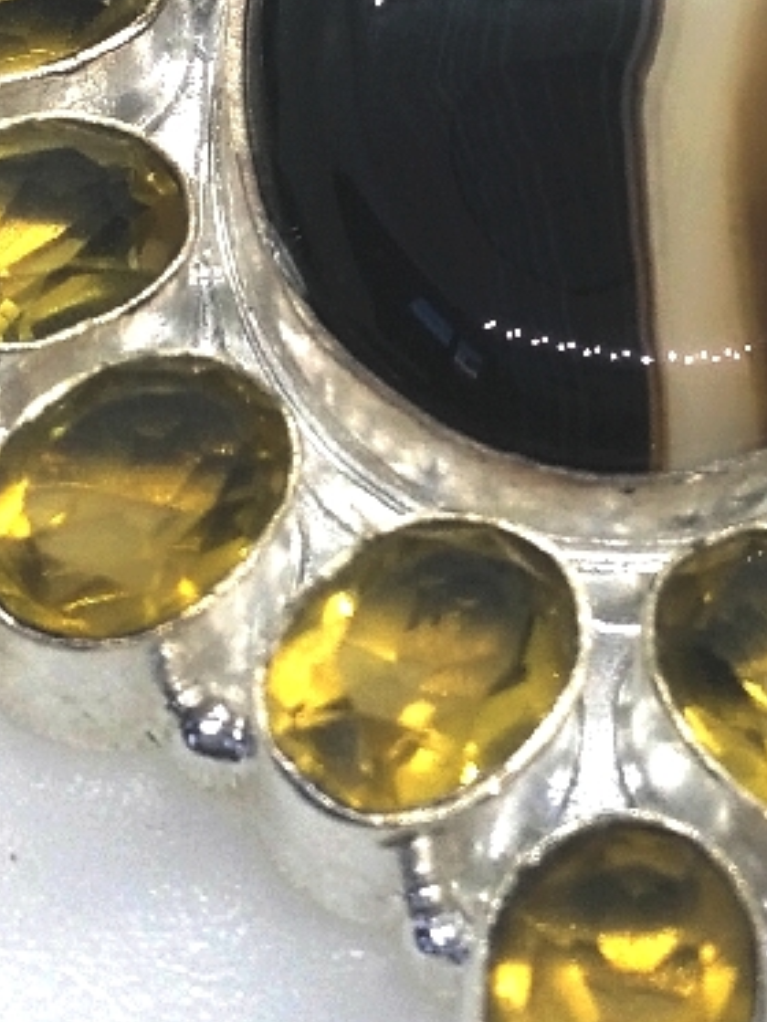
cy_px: 93
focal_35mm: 75
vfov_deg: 25.2
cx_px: 611
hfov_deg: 19.5
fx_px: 2214
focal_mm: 2.96
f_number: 2
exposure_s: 1/200
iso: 100
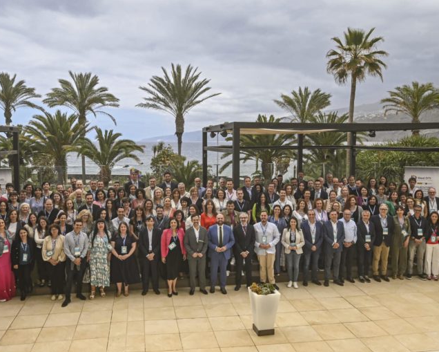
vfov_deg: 43.4
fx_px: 442
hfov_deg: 52.8
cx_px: 201
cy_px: 176
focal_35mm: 34
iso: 320
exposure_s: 1/160
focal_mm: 20
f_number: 11
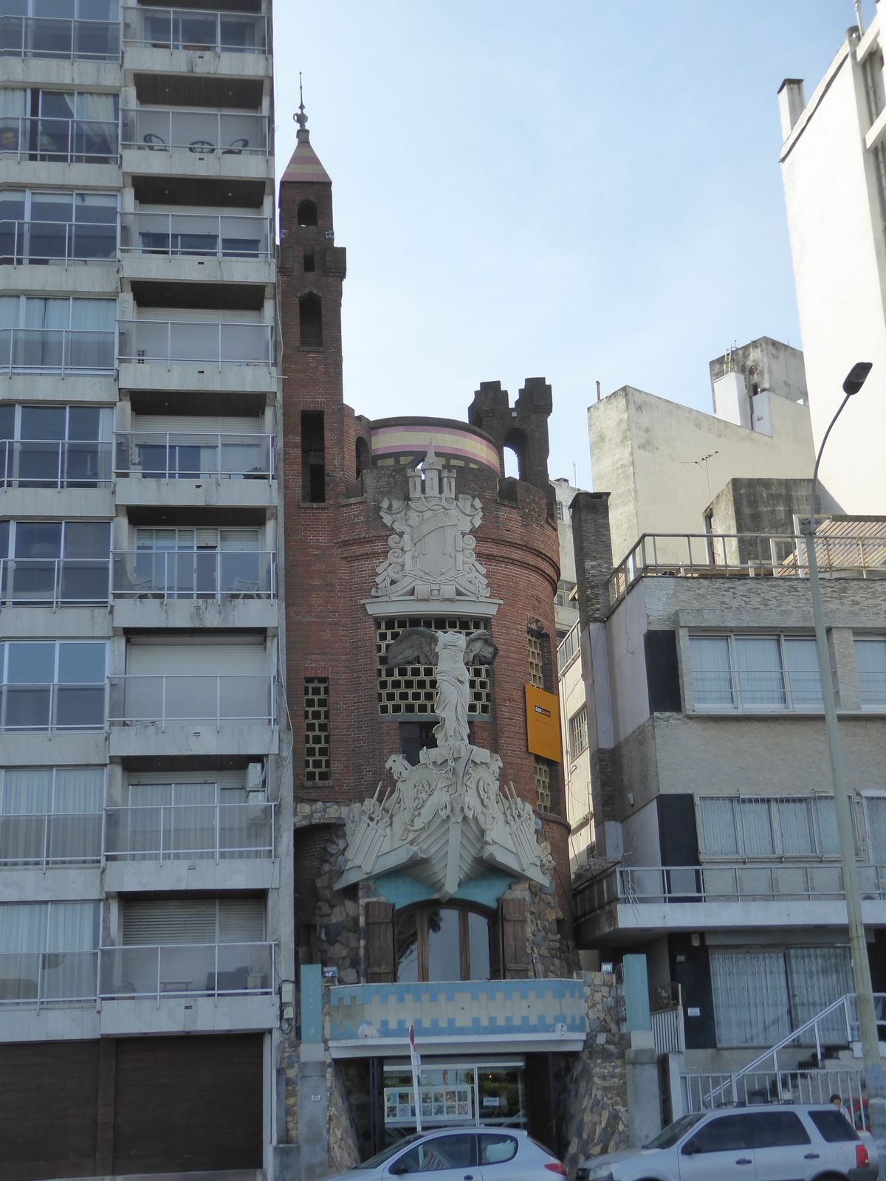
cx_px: 443
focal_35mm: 46
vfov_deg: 41.2
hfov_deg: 31.5
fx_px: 1570
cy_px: 590
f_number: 3.9
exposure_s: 1/500
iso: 160
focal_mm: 7.8
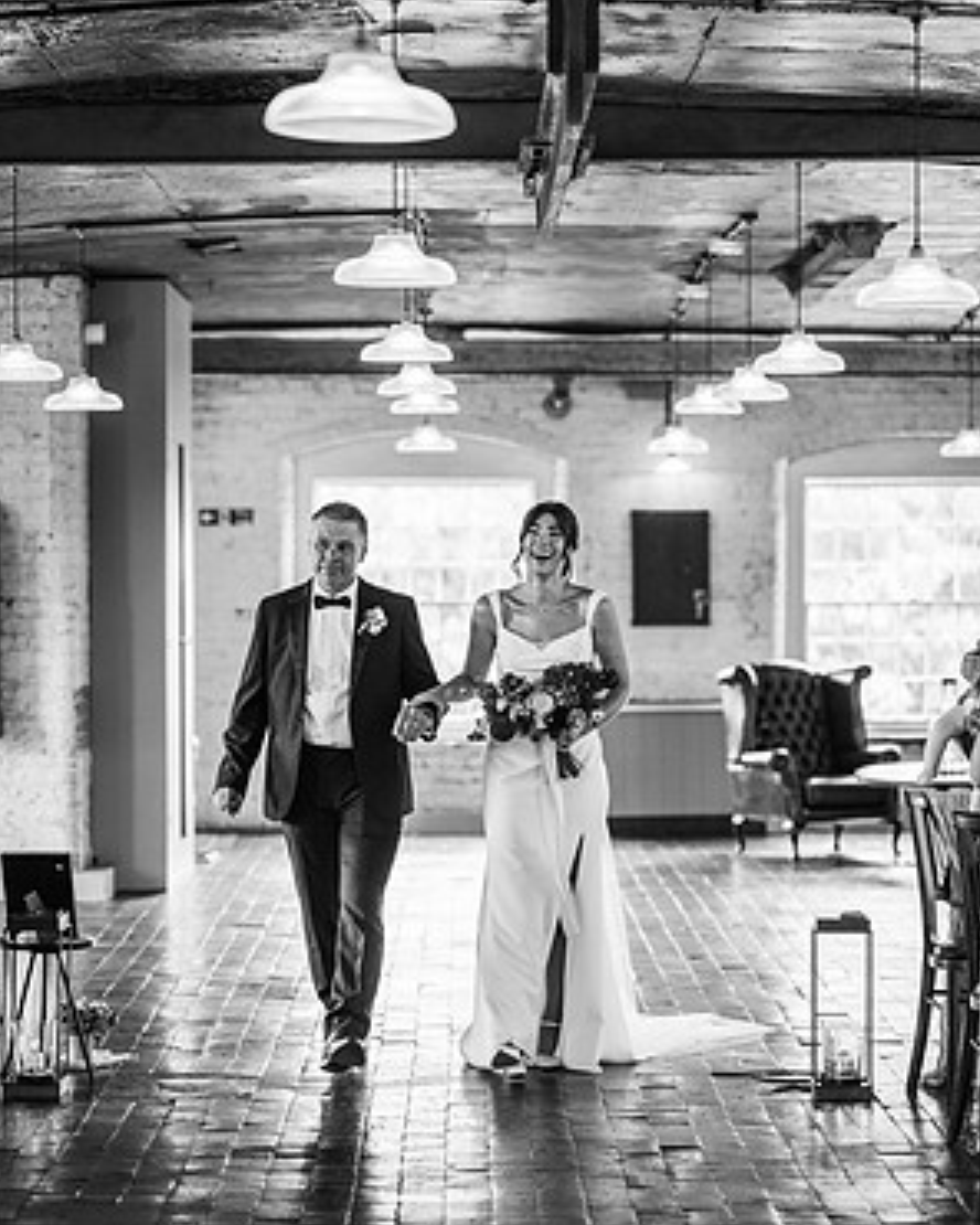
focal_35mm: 97
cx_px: 492
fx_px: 3517
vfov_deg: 19.8
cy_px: 636
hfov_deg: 15.9
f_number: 2
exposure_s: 1/200
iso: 320
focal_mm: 85
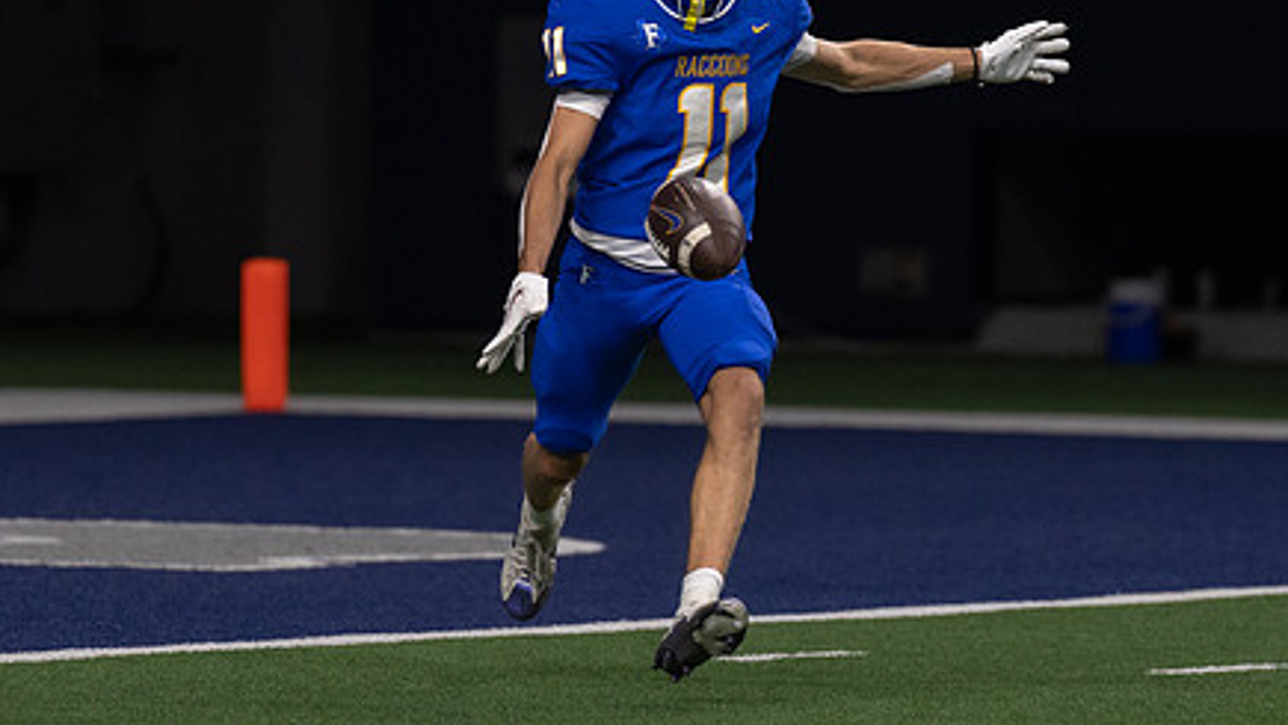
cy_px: 239
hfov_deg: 3.9
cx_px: 842
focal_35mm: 558
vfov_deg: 2.2
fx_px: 19063
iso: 1250
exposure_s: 1/1000
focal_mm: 200
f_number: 2.8
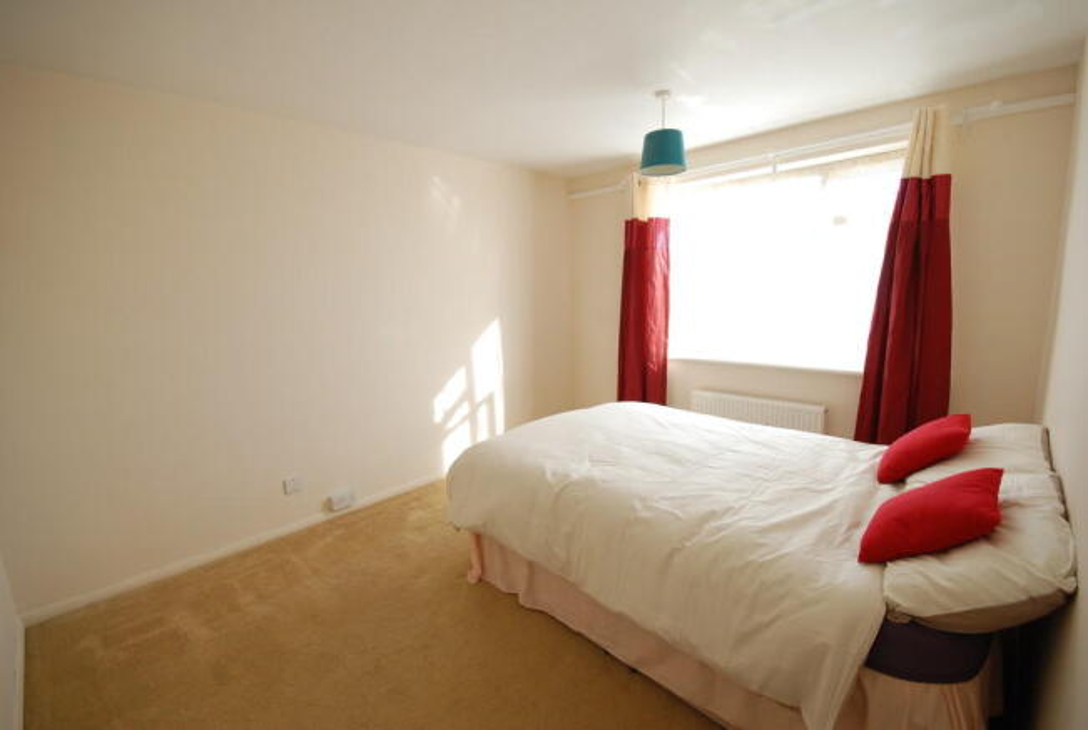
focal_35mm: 15
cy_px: 365
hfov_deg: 100.3
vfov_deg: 77.6
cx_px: 544
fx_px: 454
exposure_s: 1/40
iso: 200
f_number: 6.3
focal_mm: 10
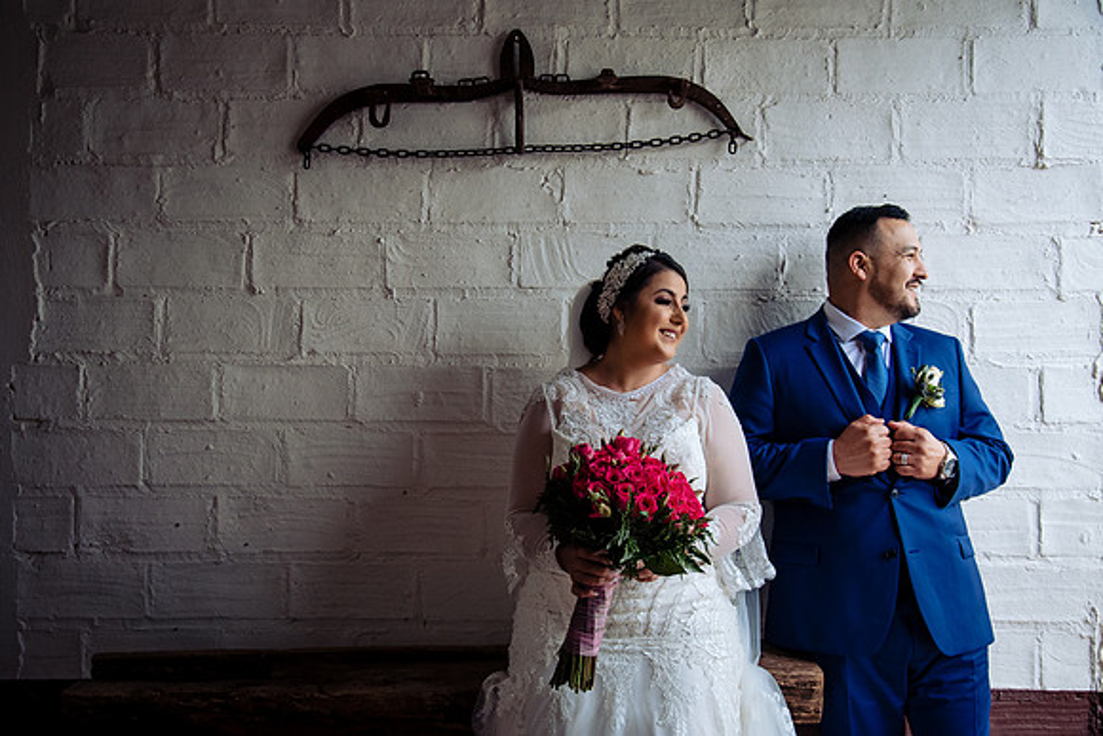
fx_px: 1069
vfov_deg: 38.0
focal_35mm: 35
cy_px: 368
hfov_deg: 54.6
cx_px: 544
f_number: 5.6
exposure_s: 1/640
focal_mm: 34
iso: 1250
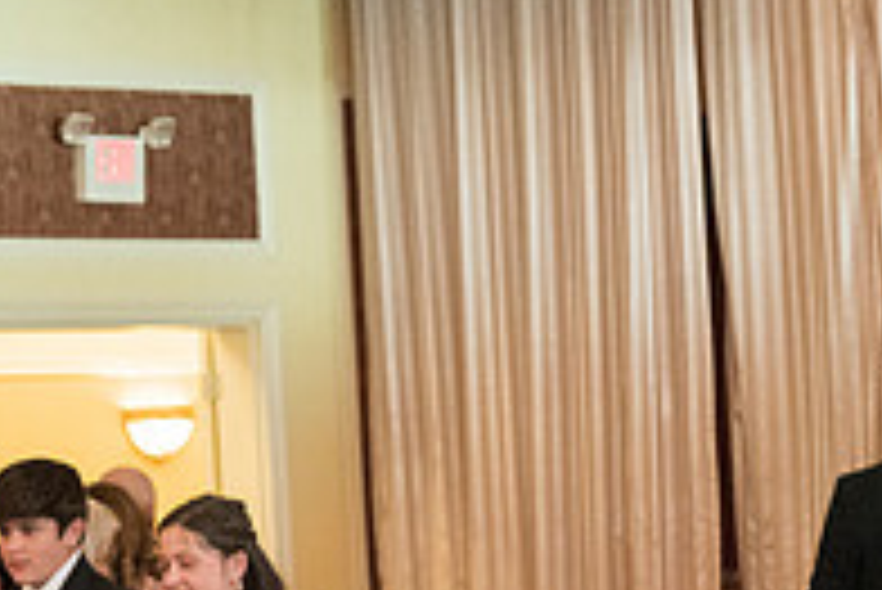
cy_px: 772
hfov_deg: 12.8
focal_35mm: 154
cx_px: -342
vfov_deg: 8.8
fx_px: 3776
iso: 3600
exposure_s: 1/125
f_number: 2.8
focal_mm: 52
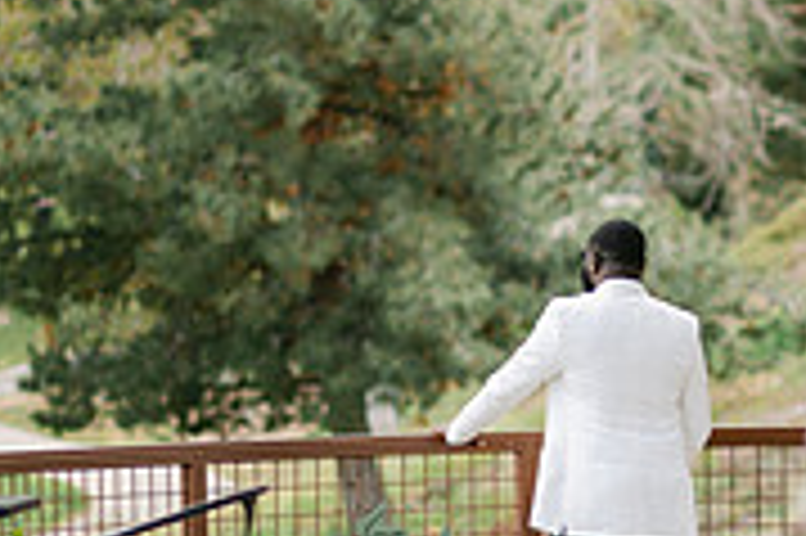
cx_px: 901
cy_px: 293
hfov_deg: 7.4
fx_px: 6174
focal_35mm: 276
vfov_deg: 5.0
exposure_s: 1/1600
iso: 100
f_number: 2
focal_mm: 85
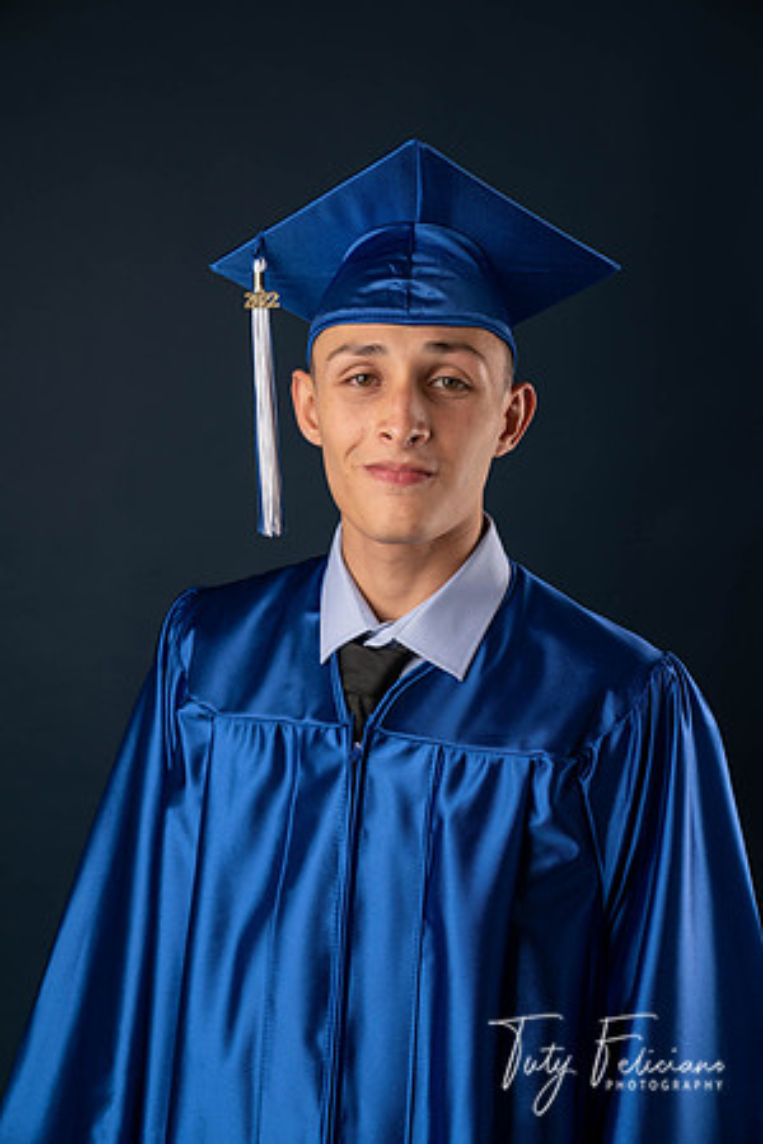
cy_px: 572
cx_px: 382
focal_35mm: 70
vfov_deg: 28.8
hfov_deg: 19.5
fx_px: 2225
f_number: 5.6
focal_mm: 70
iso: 200
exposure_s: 1/100
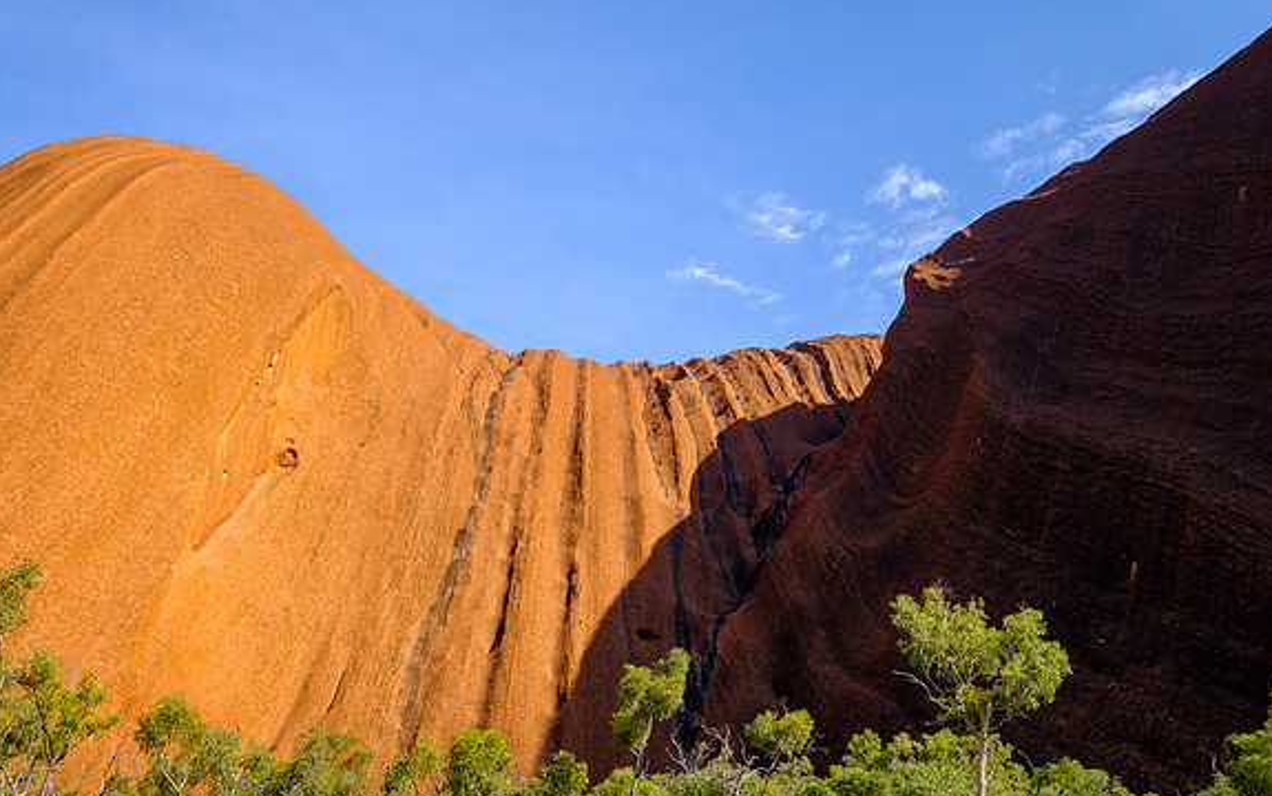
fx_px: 1283
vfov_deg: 34.5
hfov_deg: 52.7
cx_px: 635
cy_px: 388
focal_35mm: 37
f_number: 8
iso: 200
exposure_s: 1/320
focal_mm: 24
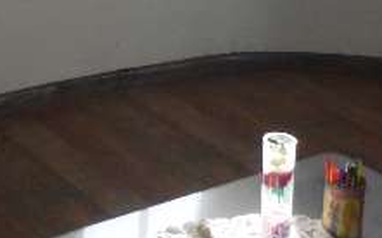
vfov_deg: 10.5
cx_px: 161
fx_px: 1166
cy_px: -277
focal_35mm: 112
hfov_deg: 18.6
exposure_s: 1/60
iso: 200
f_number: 3.1
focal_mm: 4.5
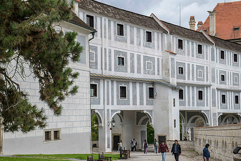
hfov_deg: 30.9
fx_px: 435
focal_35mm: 65
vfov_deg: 20.9
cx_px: 124
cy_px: 102
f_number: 4
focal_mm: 50
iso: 64
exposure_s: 1/320
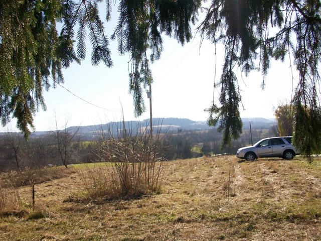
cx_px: 160
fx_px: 297
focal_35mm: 32
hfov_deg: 56.8
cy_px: 120
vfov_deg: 44.2
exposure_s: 1/250
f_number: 5.5
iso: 64
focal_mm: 5.7
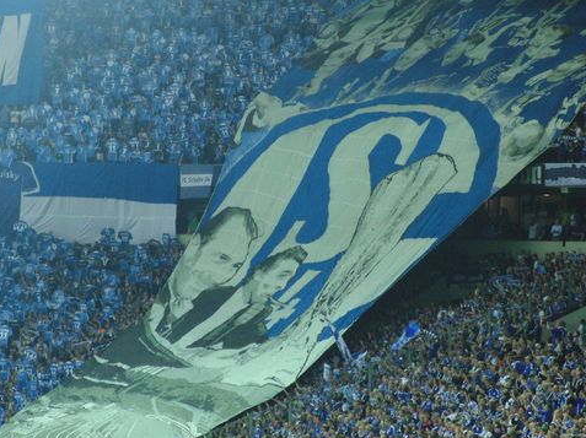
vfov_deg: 6.7
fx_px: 3738
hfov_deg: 9.0
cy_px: 241
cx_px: 248
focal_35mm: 221
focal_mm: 32.1
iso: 400
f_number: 4.5
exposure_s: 1/40
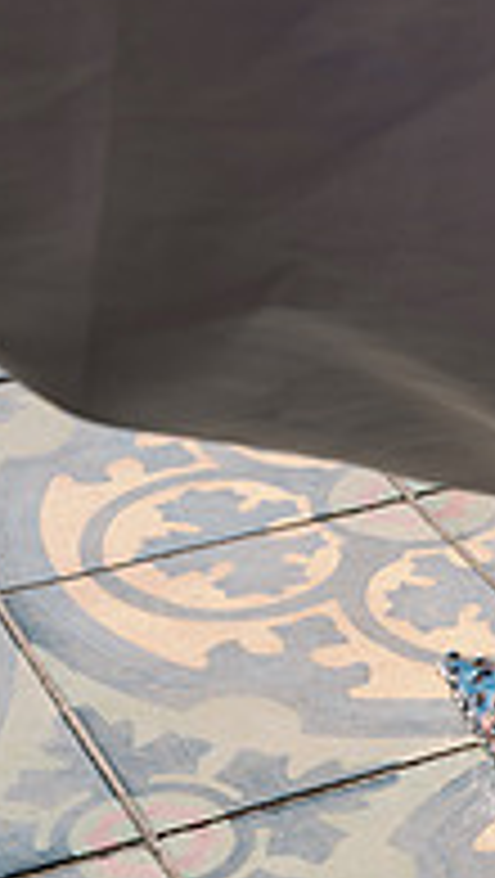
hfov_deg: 11.4
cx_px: 612
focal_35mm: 104
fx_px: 2422
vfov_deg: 20.5
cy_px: 594
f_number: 8
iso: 125
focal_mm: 43
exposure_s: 1/640
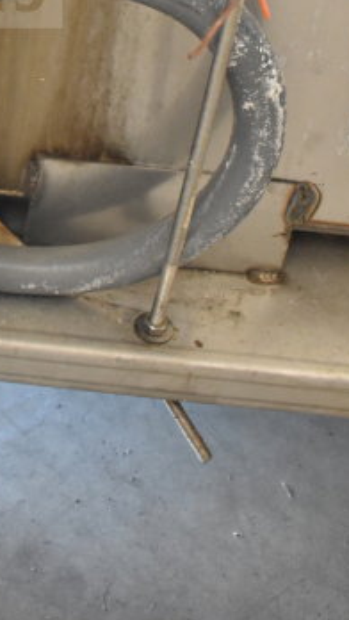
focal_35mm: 91
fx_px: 1496
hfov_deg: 12.8
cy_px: -113
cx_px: -139
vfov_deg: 21.8
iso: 2200
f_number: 3.8
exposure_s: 1/30
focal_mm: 22
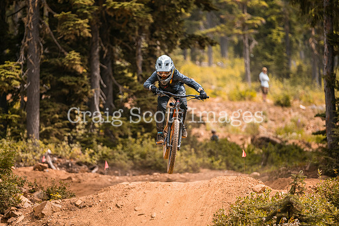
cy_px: 108
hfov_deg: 10.4
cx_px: 159
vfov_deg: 7.0
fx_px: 1855
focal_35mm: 197
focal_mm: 185
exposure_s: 1/1600
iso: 200
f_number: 2.8
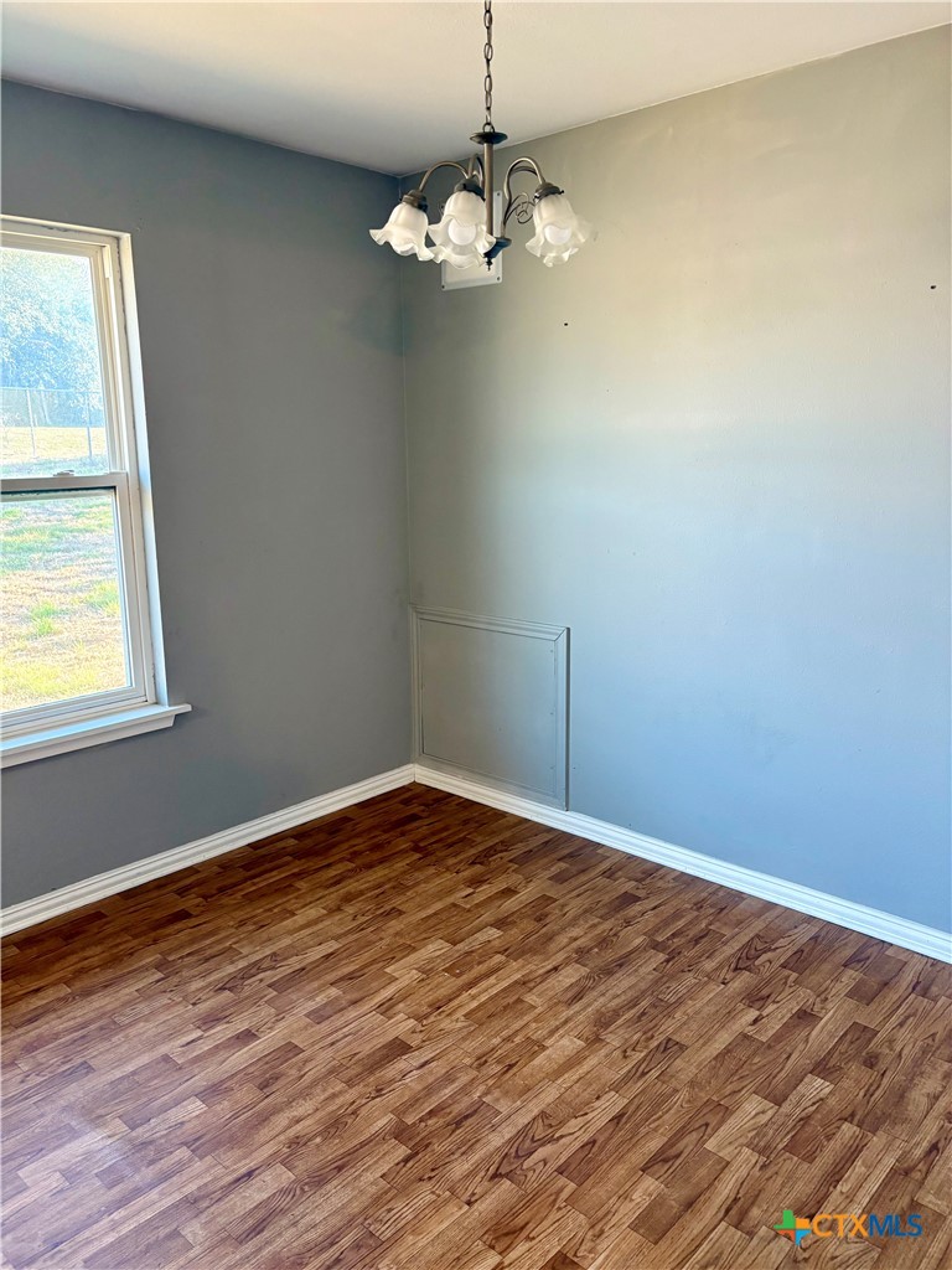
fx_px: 953
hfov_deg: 53.1
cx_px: 476
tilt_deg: -10.6
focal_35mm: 26
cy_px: 635
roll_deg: +0.2
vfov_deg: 67.3
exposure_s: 1/60
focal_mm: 5.96
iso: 200
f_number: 1.6
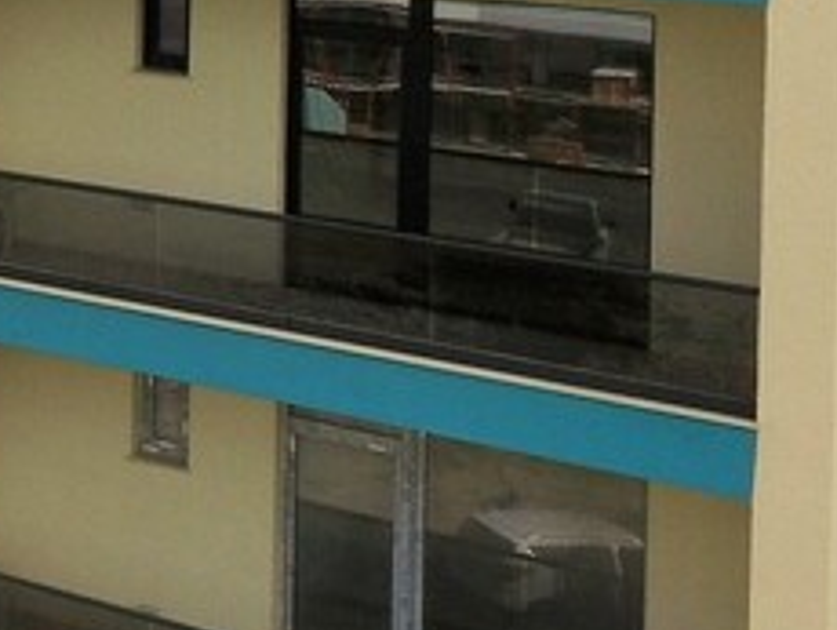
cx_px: -928
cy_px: -248
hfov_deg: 16.0
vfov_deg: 15.6
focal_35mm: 89
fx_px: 2154
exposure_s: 1/1093
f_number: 2.8
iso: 100
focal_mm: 3.61
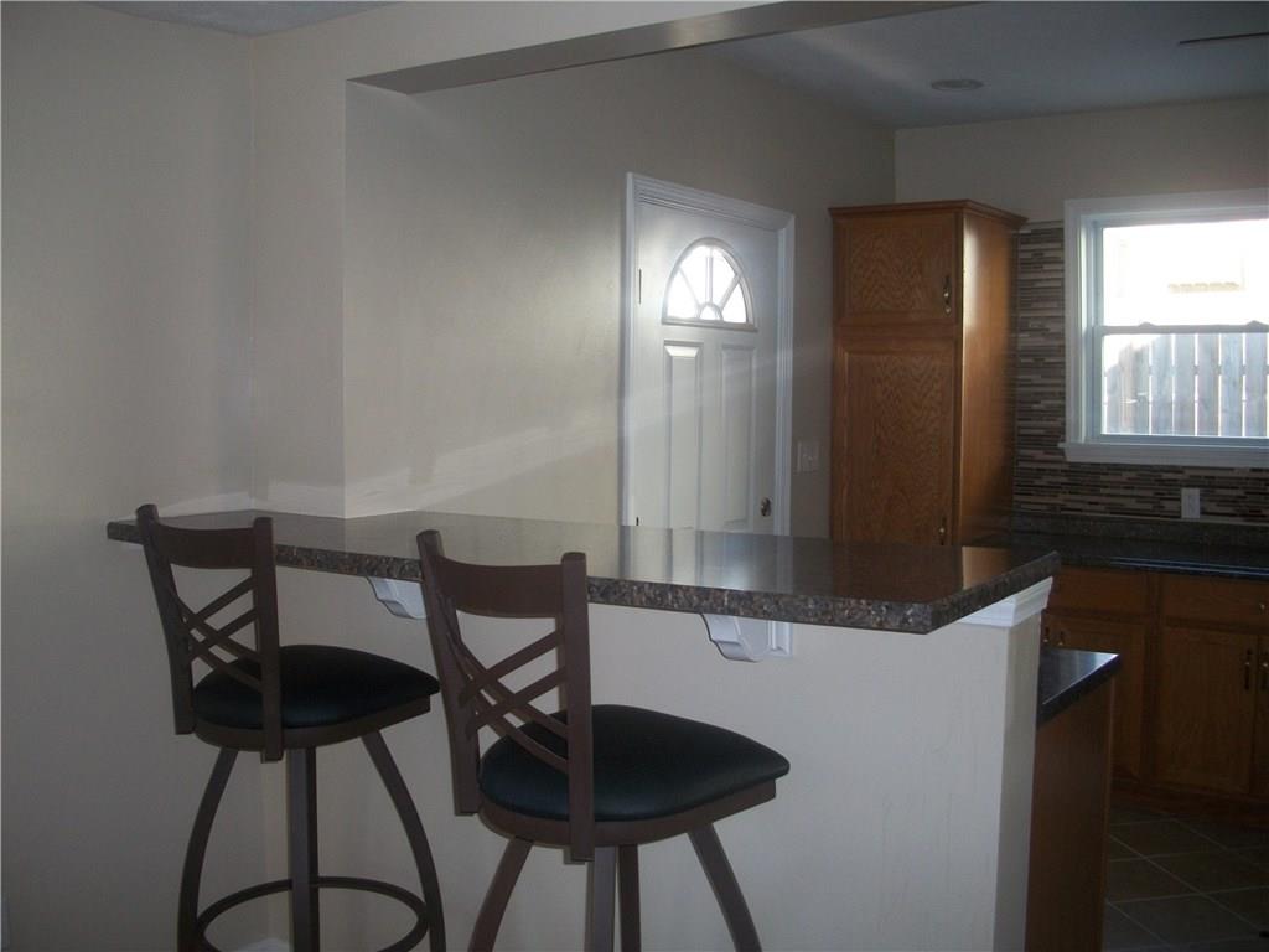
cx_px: 634
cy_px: 476
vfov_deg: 40.7
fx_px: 1283
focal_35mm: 35
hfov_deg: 52.6
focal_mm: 6.3
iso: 160
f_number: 3.1
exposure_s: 1/60
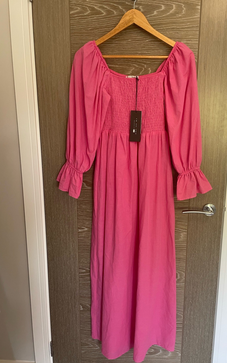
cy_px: 182
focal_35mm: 28
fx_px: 277
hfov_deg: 44.3
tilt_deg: -12.4
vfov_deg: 66.5
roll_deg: -0.8
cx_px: 137
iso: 125
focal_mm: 4.2
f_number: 1.6
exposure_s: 1/50
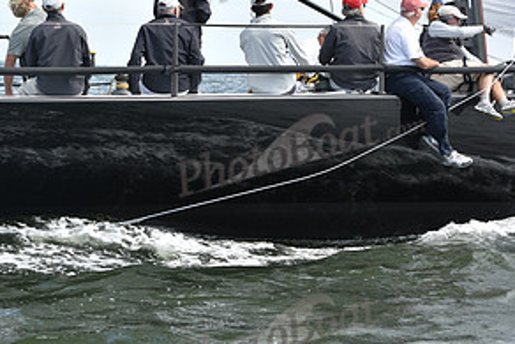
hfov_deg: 14.6
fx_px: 1989
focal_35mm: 139
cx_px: 86
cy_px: 84
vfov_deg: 9.9
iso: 320
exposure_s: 1/1000
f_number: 5.6
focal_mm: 70
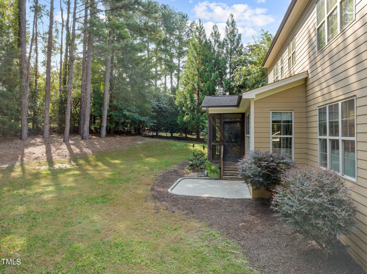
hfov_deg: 71.6
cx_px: 184
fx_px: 254
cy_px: 137
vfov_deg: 56.8
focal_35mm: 24
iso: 100
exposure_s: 1/15
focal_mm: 12.29
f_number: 5.6
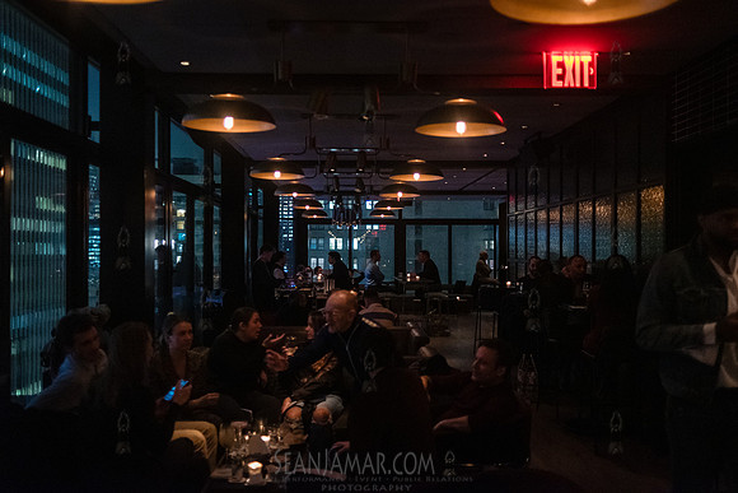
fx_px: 725
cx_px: 369
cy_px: 246
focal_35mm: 35
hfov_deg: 54.0
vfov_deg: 37.5
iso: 8000
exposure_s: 1/160
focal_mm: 35
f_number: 2.2
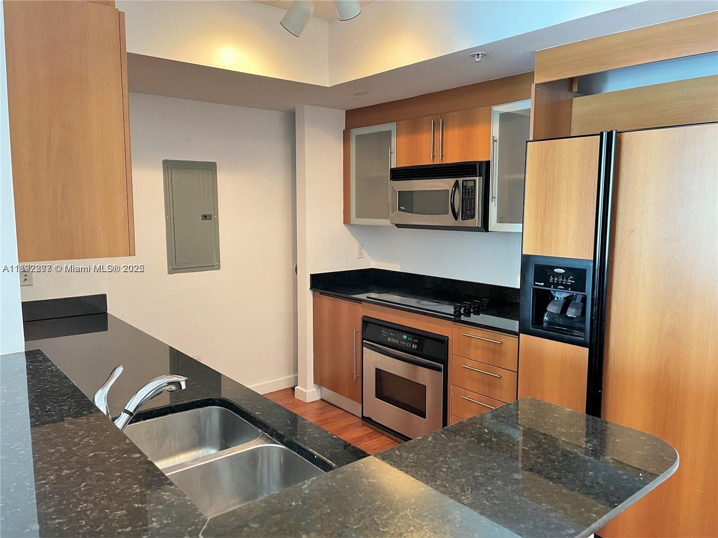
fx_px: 539
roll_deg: -0.2
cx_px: 359
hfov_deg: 67.3
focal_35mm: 26
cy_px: 269
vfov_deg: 53.1
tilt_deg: -6.8
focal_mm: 4.2
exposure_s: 1/60
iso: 250
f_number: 1.6
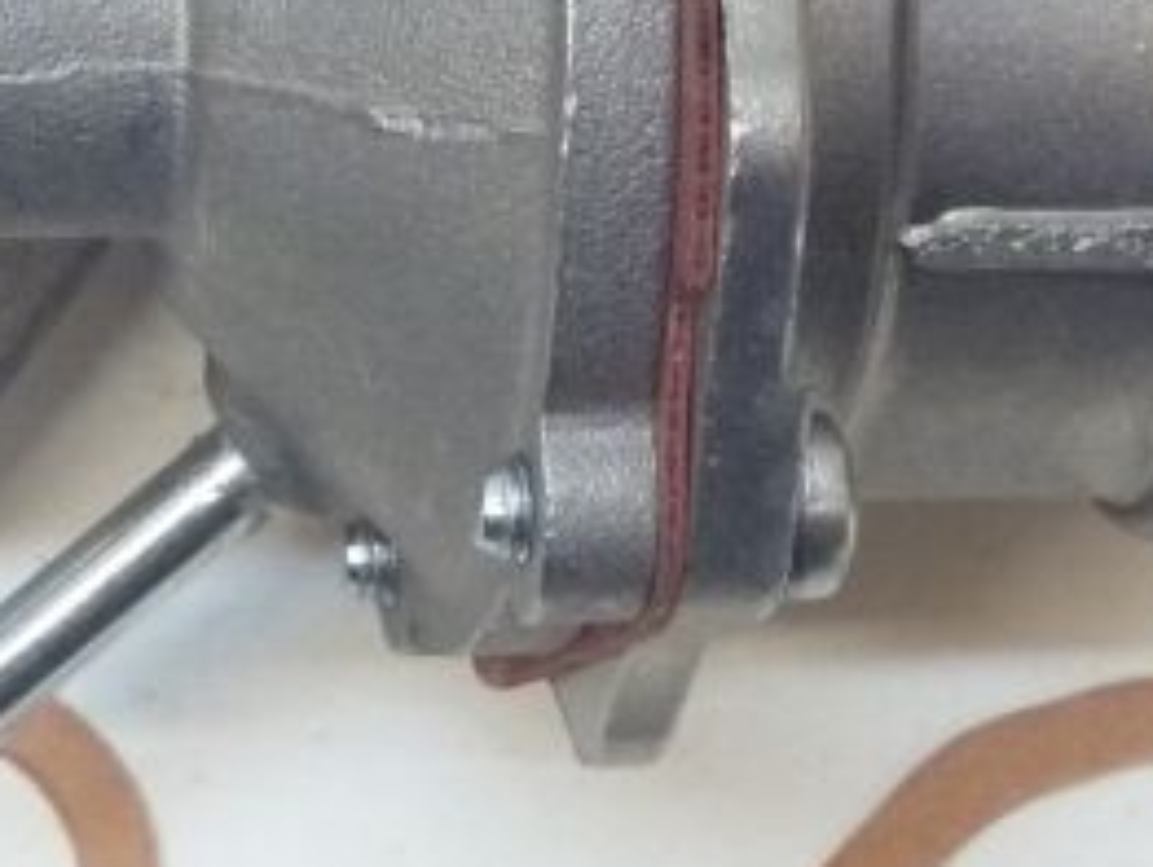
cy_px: 246
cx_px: 451
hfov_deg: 10.7
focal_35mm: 185
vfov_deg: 8.0
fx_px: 6168
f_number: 3.8
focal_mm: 8.5
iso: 400
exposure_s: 1/15
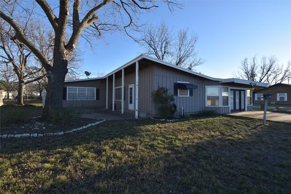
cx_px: 146
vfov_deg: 77.3
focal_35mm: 15
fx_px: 121
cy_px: 97
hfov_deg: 100.4
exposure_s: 1/250
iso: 200
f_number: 8
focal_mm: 10
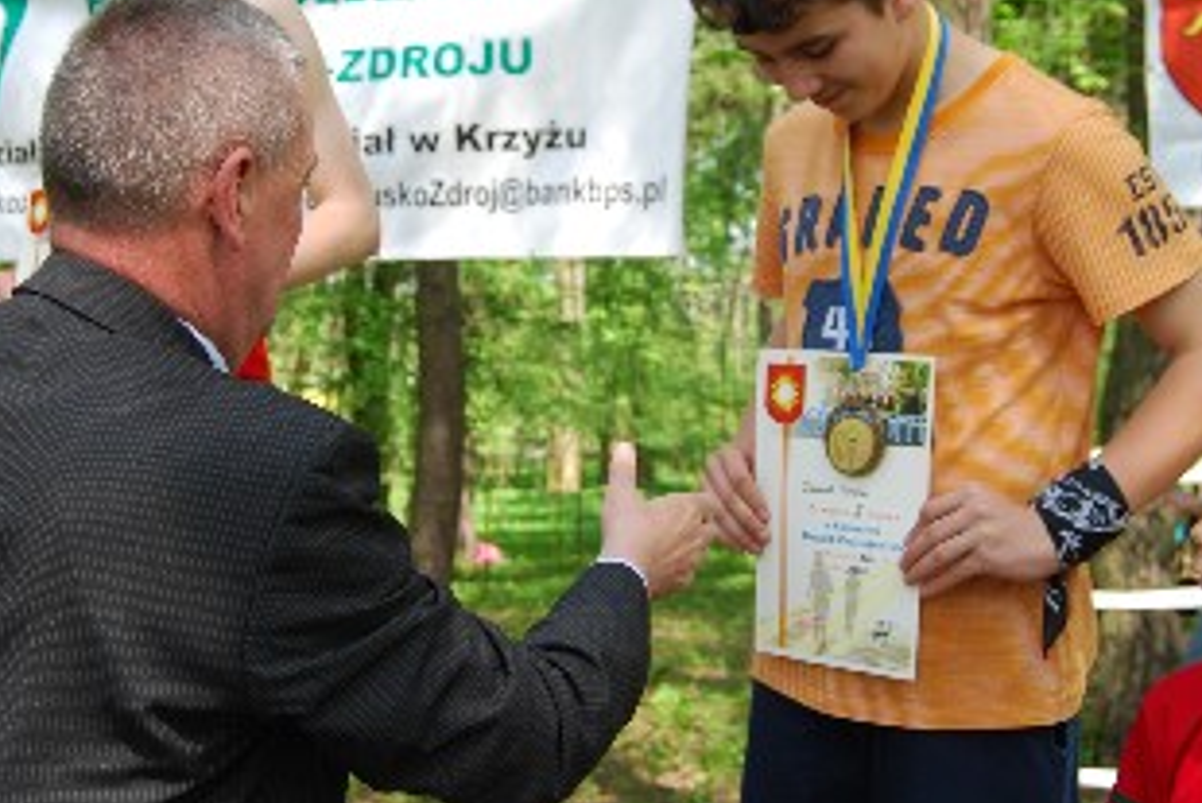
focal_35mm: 63
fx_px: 2104
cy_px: 336
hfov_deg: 31.9
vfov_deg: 21.6
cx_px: 562
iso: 160
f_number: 5.6
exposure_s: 1/125
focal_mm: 26
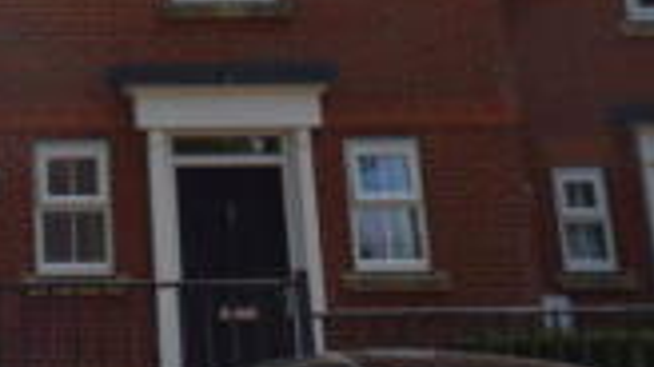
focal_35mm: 82
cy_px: -221
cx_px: -52
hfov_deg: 24.3
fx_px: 1421
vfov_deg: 13.6
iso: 100
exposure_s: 1/200
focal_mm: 18
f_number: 14
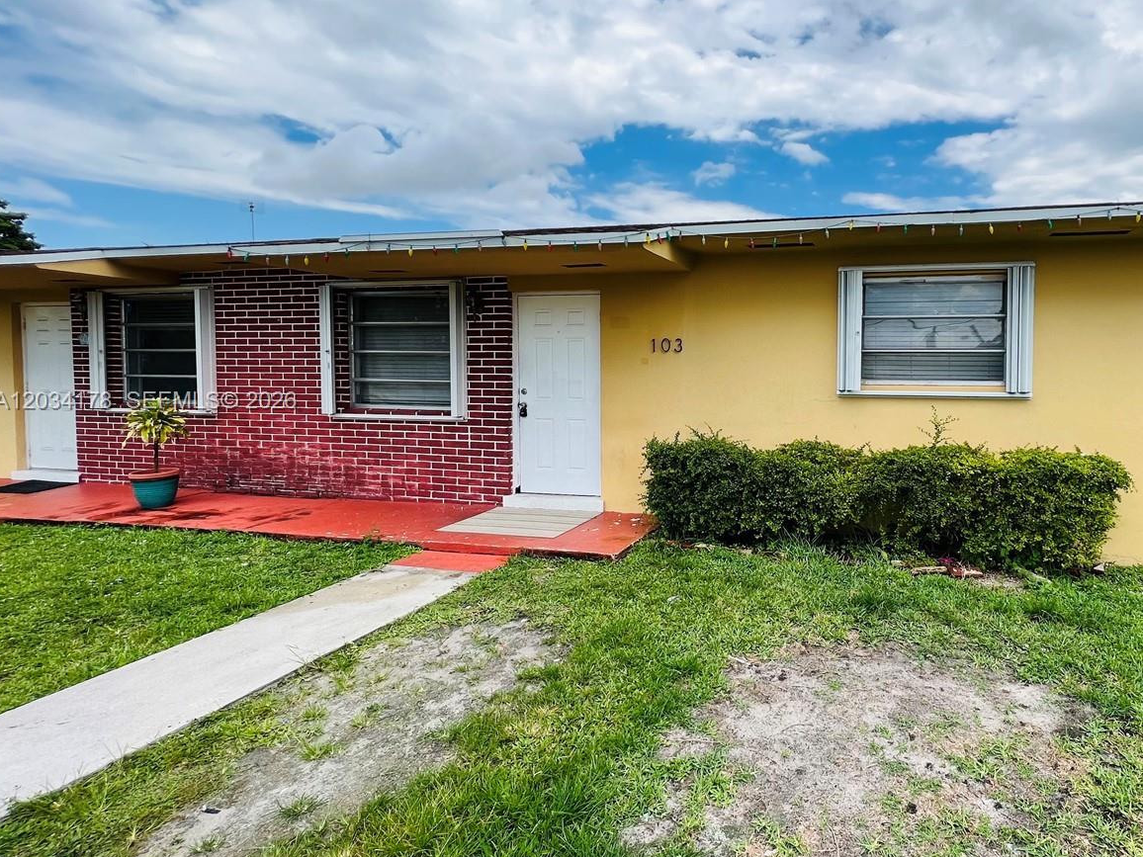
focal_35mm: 18
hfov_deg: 84.1
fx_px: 594
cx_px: 780
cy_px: 402
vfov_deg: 71.5
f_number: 1.8
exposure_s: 1/1024
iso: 32
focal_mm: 1.57
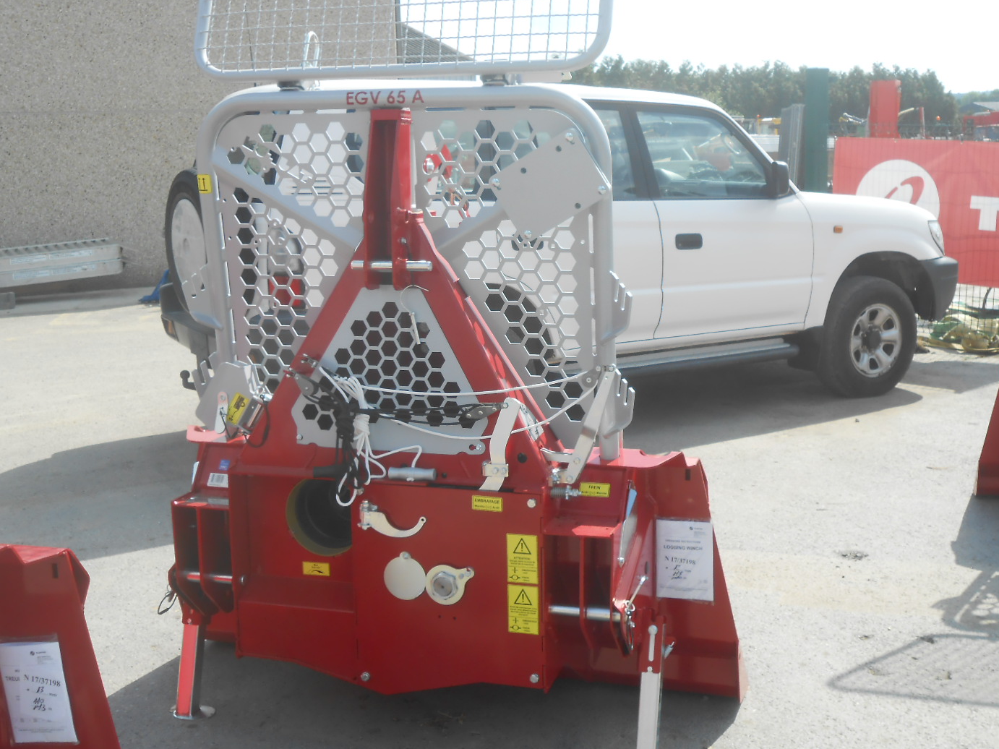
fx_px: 1270
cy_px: 322
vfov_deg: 32.8
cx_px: 497
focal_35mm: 44
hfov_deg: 43.0
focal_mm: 6.8
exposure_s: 1/320
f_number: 4.2
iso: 80
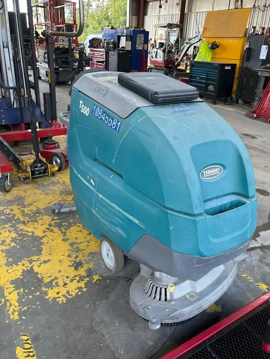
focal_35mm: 28
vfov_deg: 63.4
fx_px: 291
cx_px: 144
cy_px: 173
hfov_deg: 49.7
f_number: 1.6
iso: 64
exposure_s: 1/121
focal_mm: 5.96
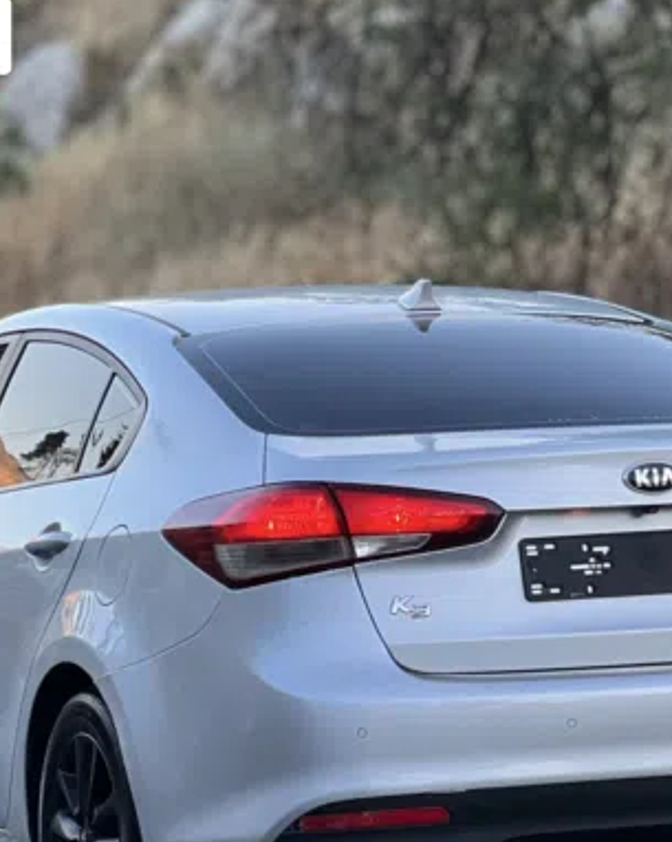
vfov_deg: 15.3
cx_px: 344
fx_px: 3136
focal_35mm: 126
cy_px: 392
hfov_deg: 12.2
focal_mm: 9
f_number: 2.8
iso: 125
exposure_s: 1/121
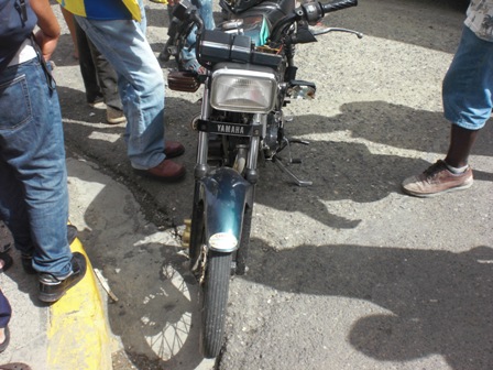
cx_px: 246
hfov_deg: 49.0
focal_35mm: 38
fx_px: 541
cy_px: 185
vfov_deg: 37.7
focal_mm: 6.3
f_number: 5.6
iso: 64
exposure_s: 1/250
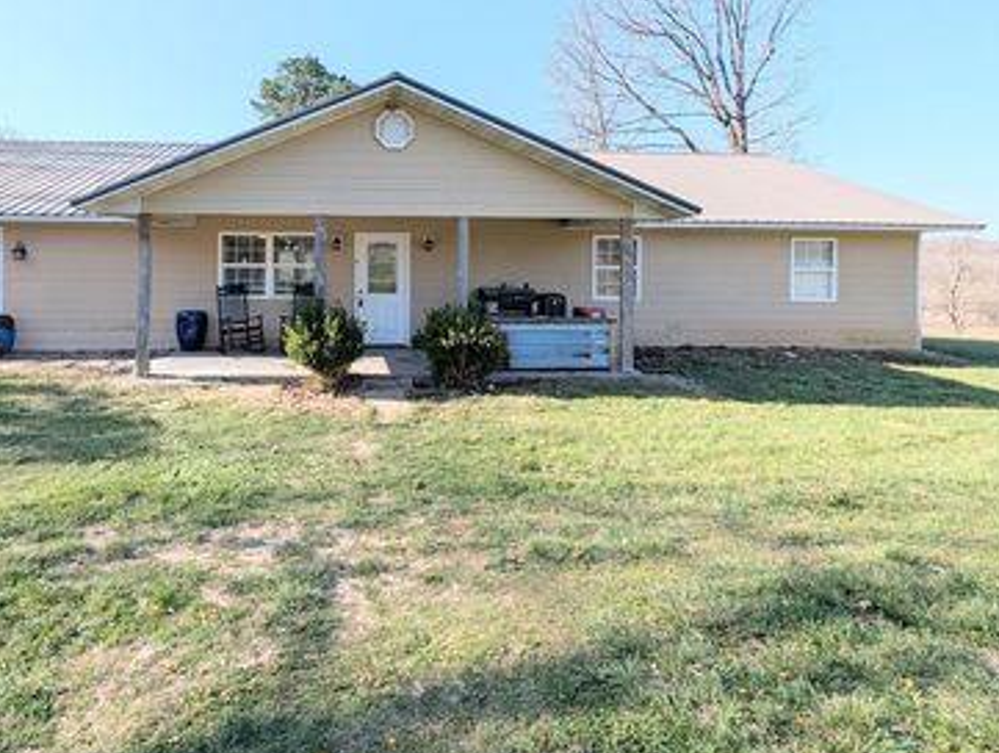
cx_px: 379
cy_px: 252
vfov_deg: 69.7
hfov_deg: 86.1
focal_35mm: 18
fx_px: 520
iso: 48
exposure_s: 1/1188
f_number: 2.2
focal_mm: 1.95
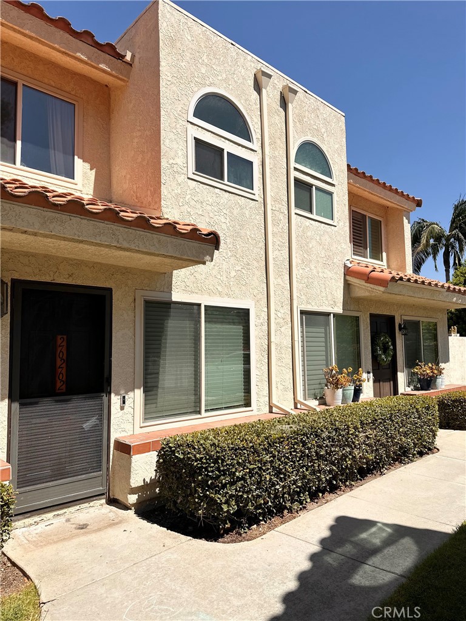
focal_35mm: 24
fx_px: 431
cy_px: 310
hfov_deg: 56.8
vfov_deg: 71.6
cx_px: 233
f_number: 1.78
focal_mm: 6.86
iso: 80
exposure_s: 1/6211
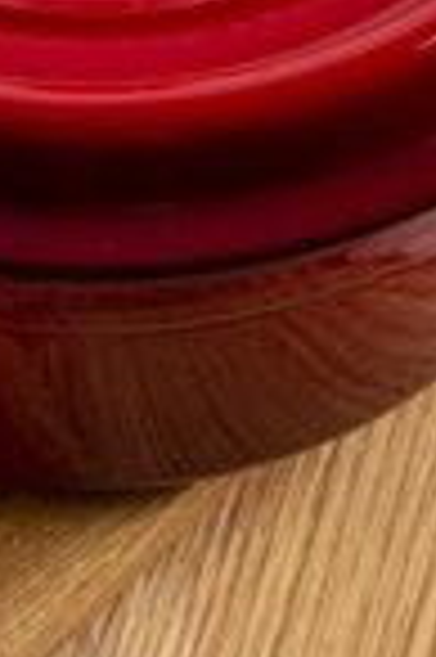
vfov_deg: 11.0
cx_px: 193
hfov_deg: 7.4
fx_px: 3369
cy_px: -68
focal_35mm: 185
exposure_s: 1/160
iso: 100
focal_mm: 45
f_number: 18
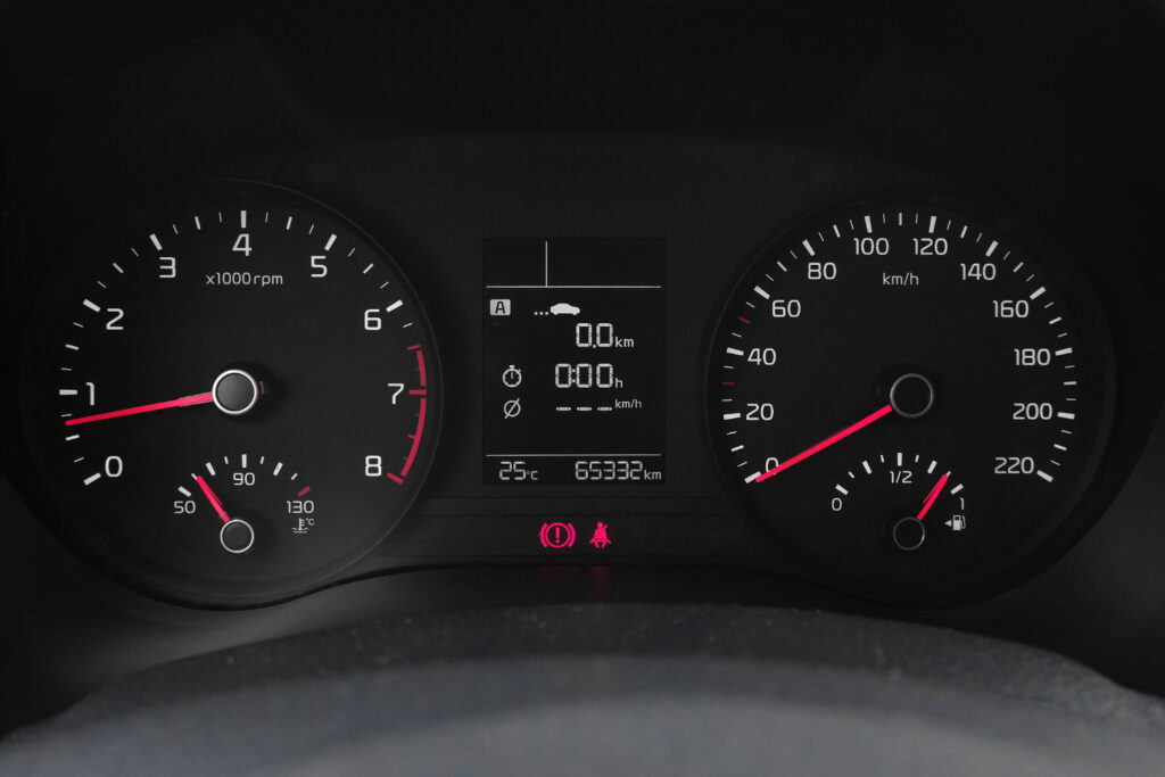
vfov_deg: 38.9
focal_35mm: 34
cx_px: 582
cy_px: 388
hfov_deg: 55.8
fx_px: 1100
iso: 2000
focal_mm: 22.8
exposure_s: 1/125
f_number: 9
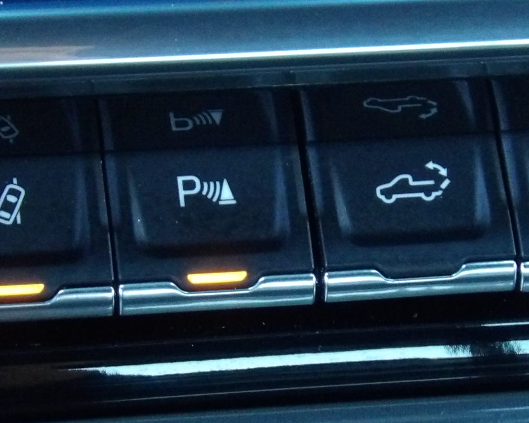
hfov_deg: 9.1
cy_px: 282
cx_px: 310
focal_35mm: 213
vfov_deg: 7.3
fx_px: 3335
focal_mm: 15.3
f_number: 4.1
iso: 800
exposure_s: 1/19
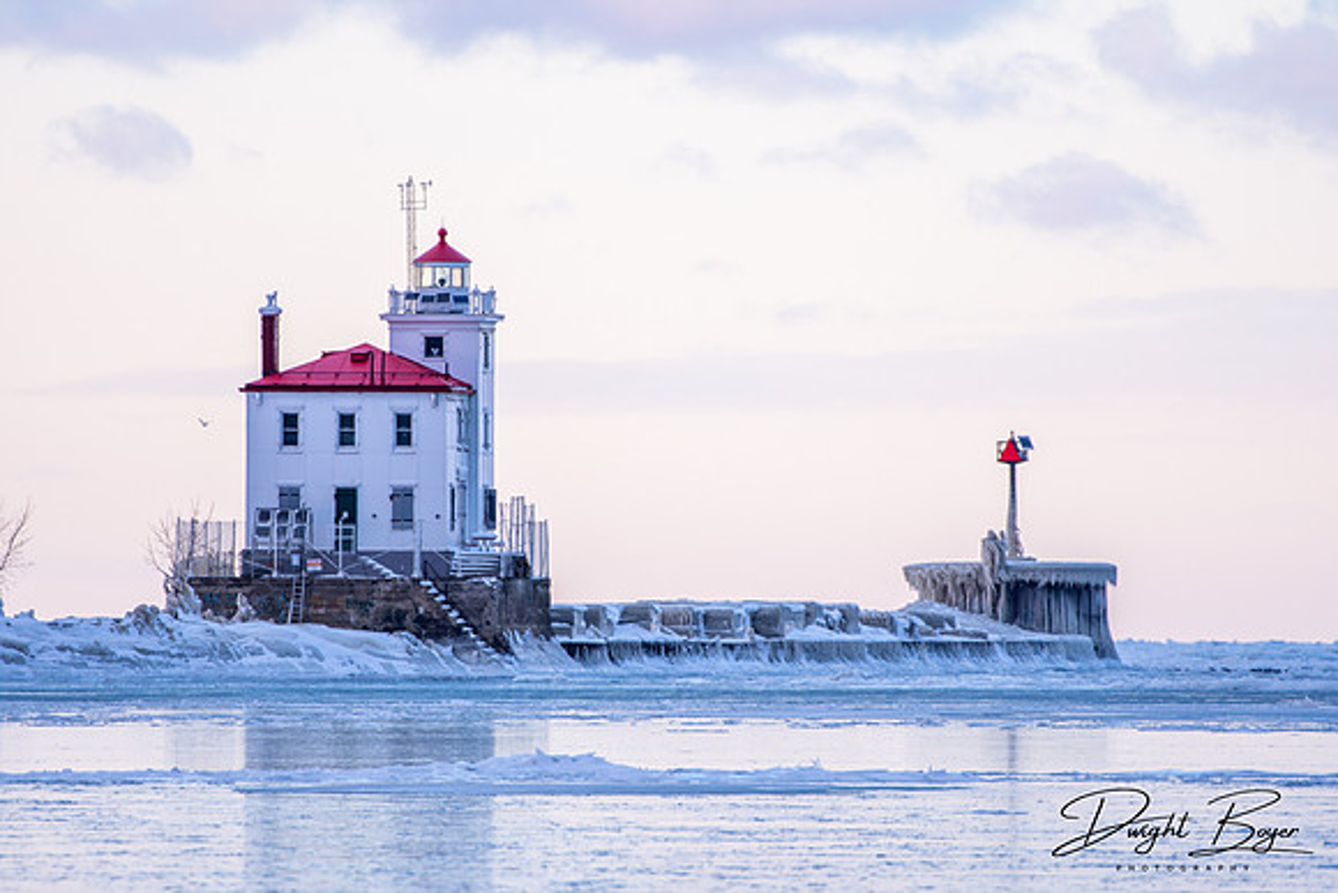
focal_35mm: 585
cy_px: 446
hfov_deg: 3.5
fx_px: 21747
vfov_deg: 2.4
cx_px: 669
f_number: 5.6
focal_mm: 390
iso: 100
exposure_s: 1/100
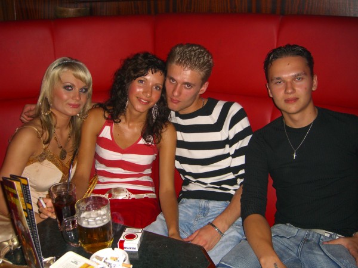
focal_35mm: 38
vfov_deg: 37.7
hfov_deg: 49.0
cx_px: 179
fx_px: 393
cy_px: 134
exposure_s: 1/60
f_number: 2.8
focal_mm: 7.9
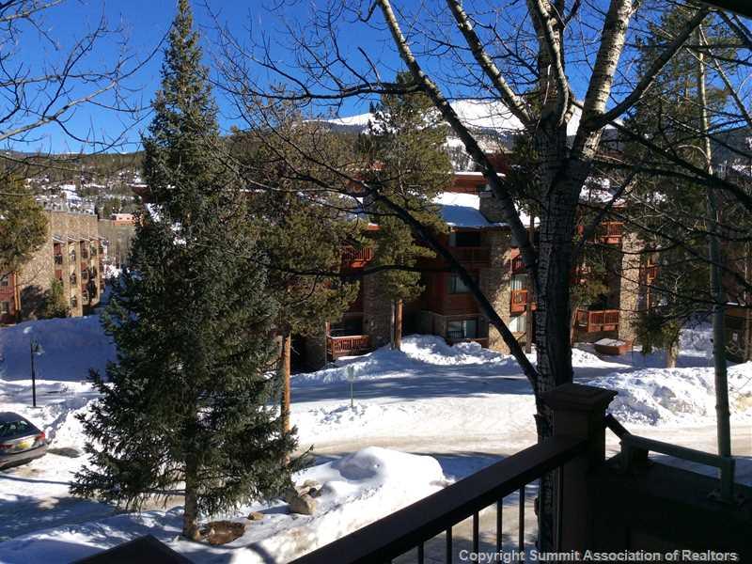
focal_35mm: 32
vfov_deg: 44.2
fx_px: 695
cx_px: 376
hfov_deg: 56.8
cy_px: 282
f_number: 2.4
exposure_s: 1/1634
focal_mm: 3.3
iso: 32
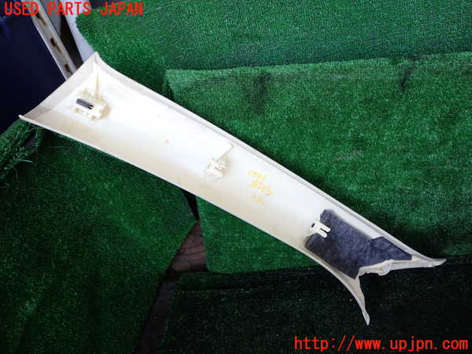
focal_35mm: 30
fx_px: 409
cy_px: 177
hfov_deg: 60.0
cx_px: 236
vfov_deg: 46.8
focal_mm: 5.4
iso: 125
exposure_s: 1/60
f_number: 2.3
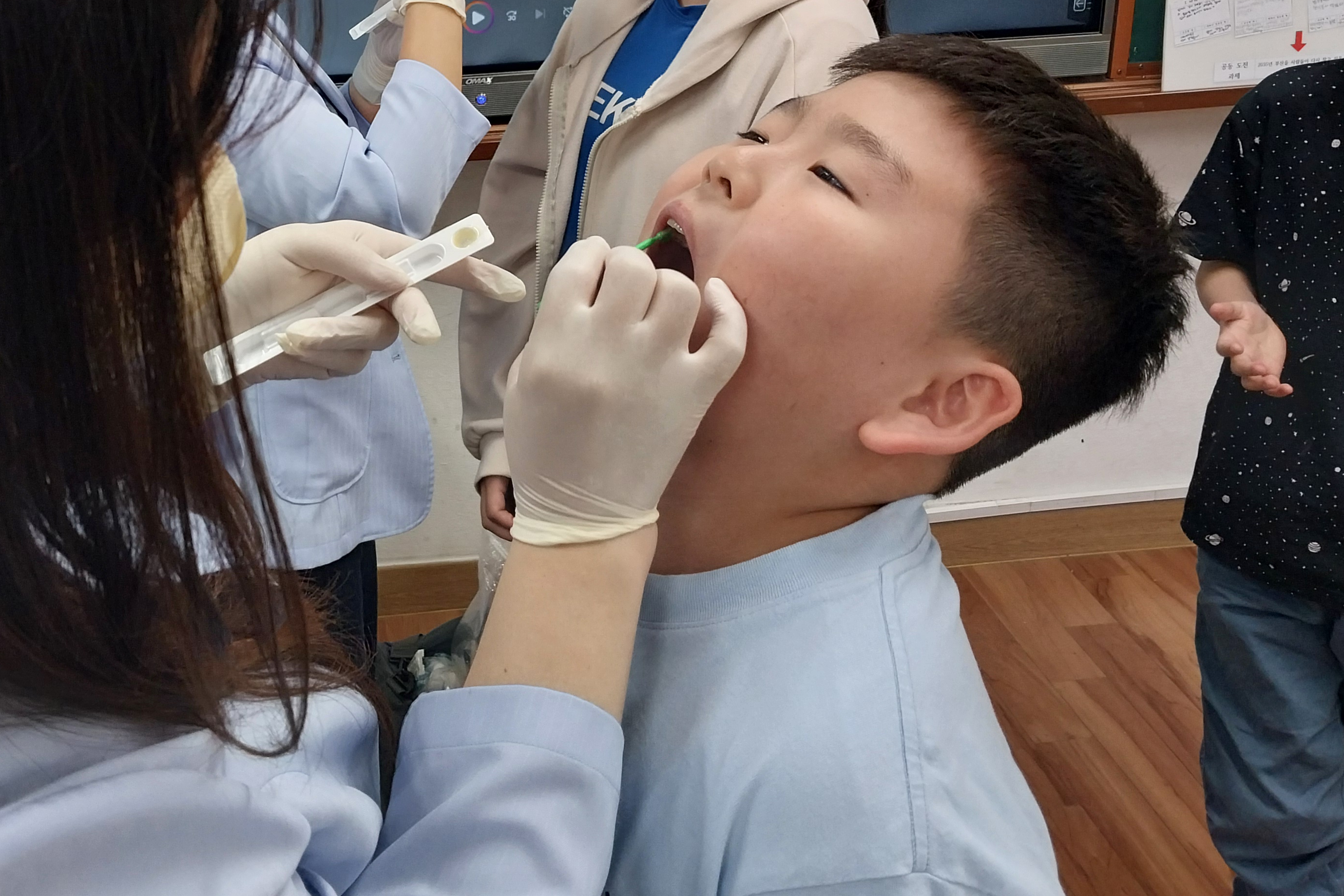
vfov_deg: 32.6
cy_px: 192
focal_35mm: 40
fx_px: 1493
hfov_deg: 47.2
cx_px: 384
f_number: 1.8
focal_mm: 4
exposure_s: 1/50
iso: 50
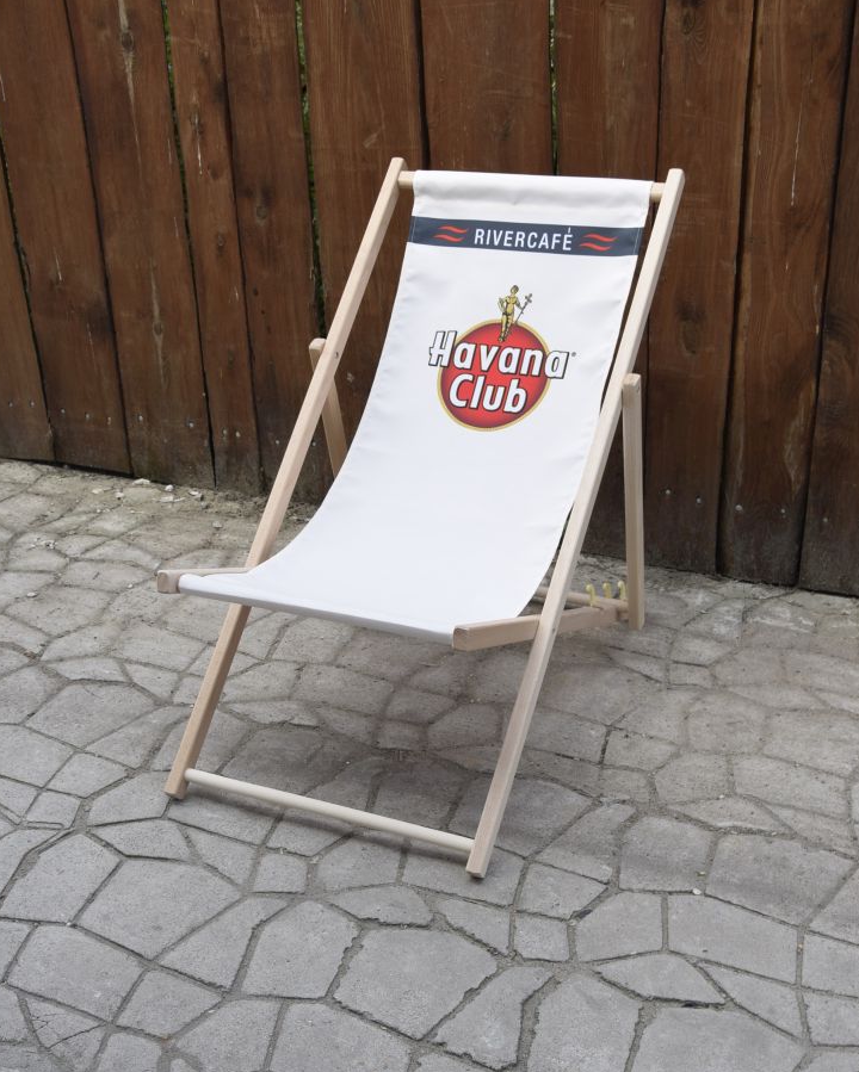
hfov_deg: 33.5
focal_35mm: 45
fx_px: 1429
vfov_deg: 40.8
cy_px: 683
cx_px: 428
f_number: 8
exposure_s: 1/250
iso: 200
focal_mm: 24
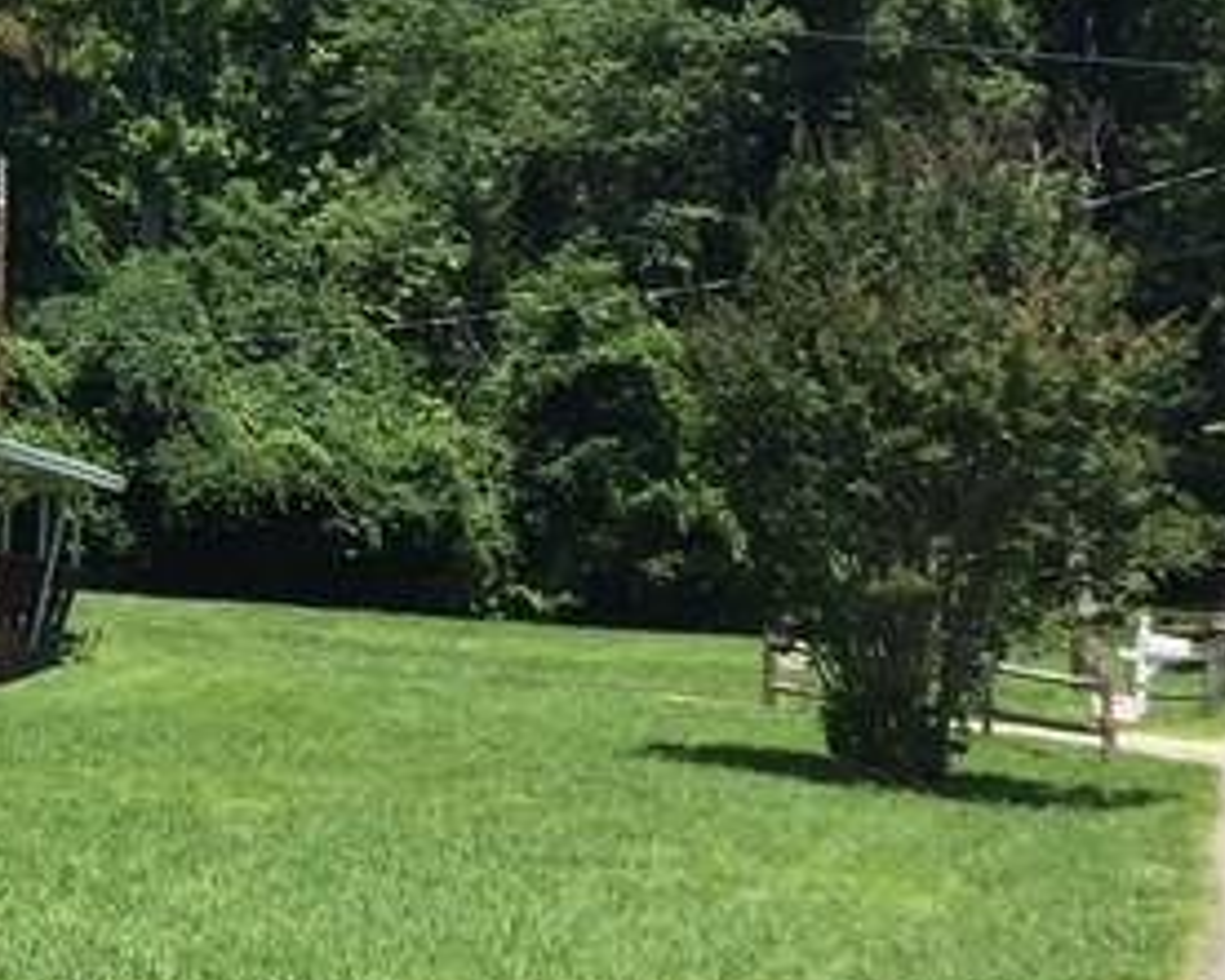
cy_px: -18
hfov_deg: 16.1
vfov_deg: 14.4
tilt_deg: +9.0
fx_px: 3808
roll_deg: -5.7
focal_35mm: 105
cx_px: -808
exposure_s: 1/1464
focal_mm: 4.15
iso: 32
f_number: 2.2
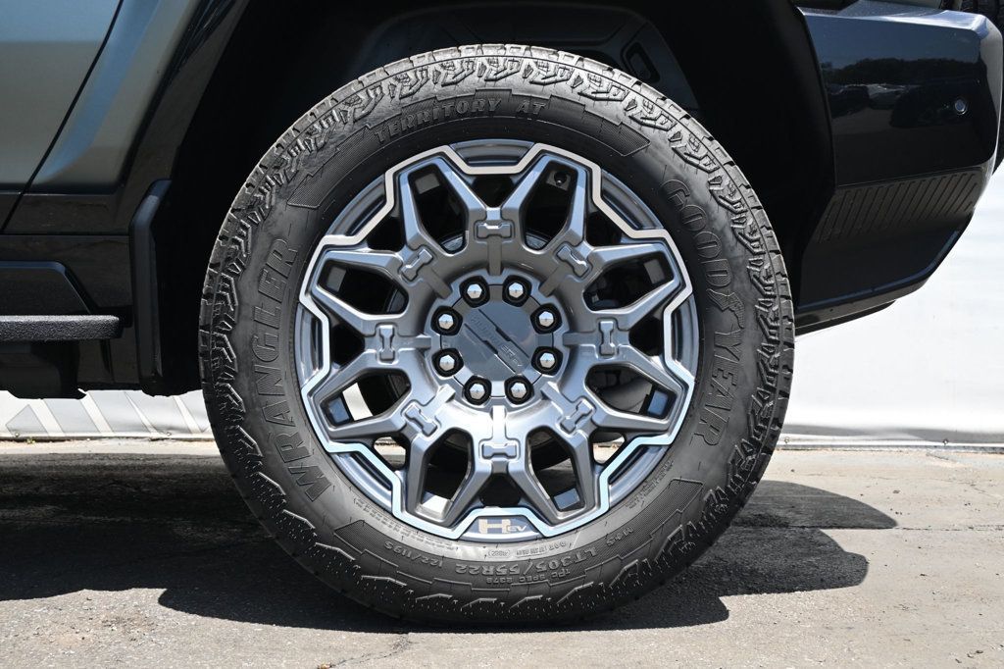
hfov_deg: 48.7
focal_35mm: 40
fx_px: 1108
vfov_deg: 33.6
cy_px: 334
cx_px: 502
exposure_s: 1/250
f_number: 5.6
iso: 200
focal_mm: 26.5
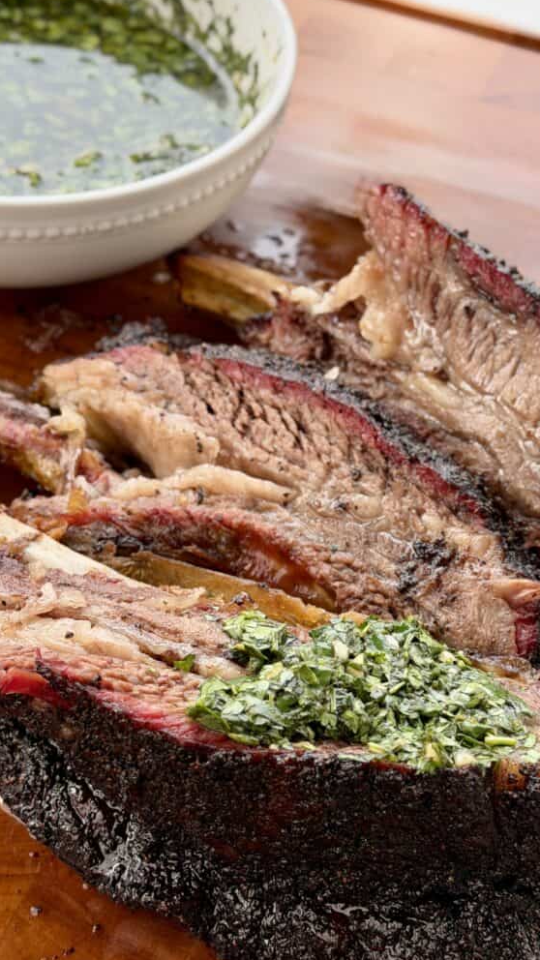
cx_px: 277
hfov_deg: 22.2
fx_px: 1375
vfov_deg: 38.5
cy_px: 483
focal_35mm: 54
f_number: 1.78
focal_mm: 6.76
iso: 100
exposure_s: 1/1013
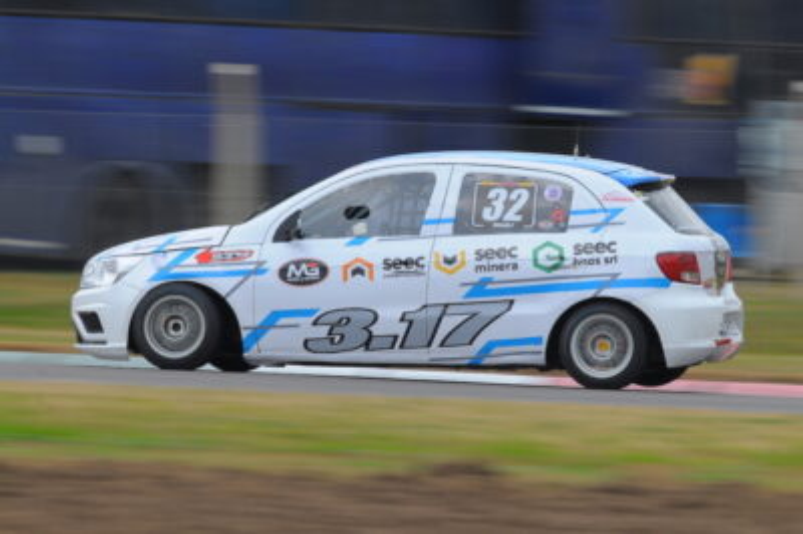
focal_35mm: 450
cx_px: 402
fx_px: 10029
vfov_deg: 3.0
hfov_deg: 4.6
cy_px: 267
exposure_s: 1/160
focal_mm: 300
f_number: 10
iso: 250
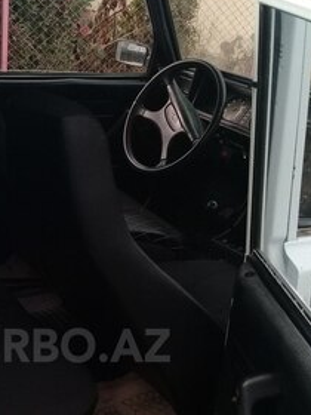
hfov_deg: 26.0
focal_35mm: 55
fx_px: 659
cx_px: 56
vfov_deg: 33.7
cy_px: 345
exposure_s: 1/656
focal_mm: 3.3
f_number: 2.2
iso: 64
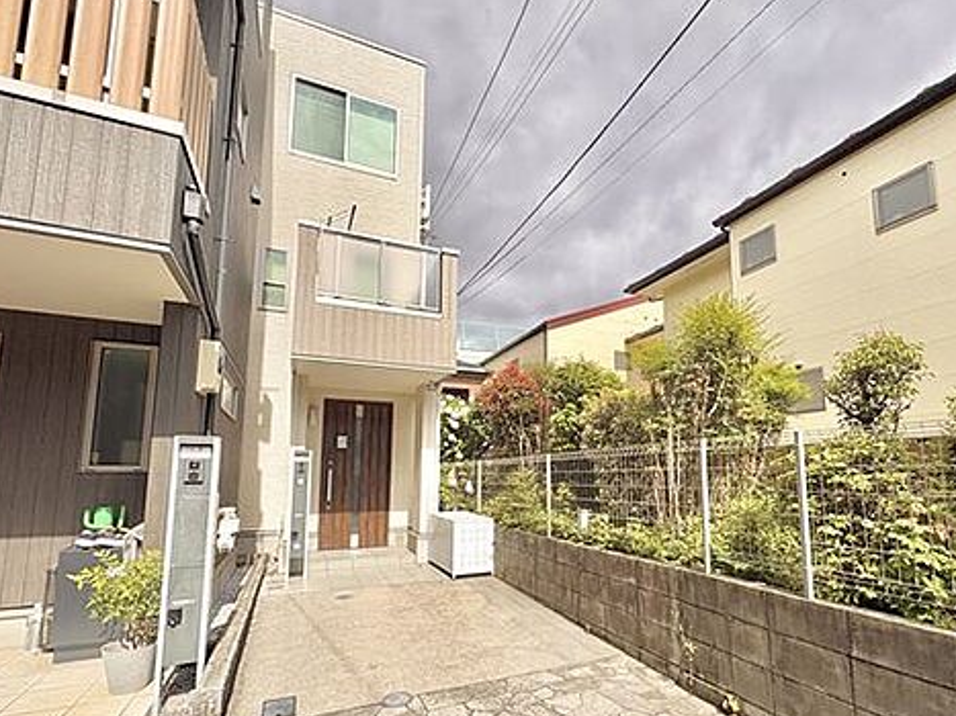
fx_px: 497
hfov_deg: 87.5
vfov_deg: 71.1
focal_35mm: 18
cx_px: 526
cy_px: 417
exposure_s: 1/2028
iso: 40
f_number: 2.2
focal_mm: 2.22
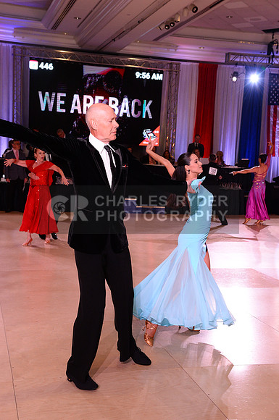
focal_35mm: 50
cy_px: 210
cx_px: 140
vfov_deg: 39.6
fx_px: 583
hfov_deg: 26.9
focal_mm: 50
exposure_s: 1/250
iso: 2500
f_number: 7.1
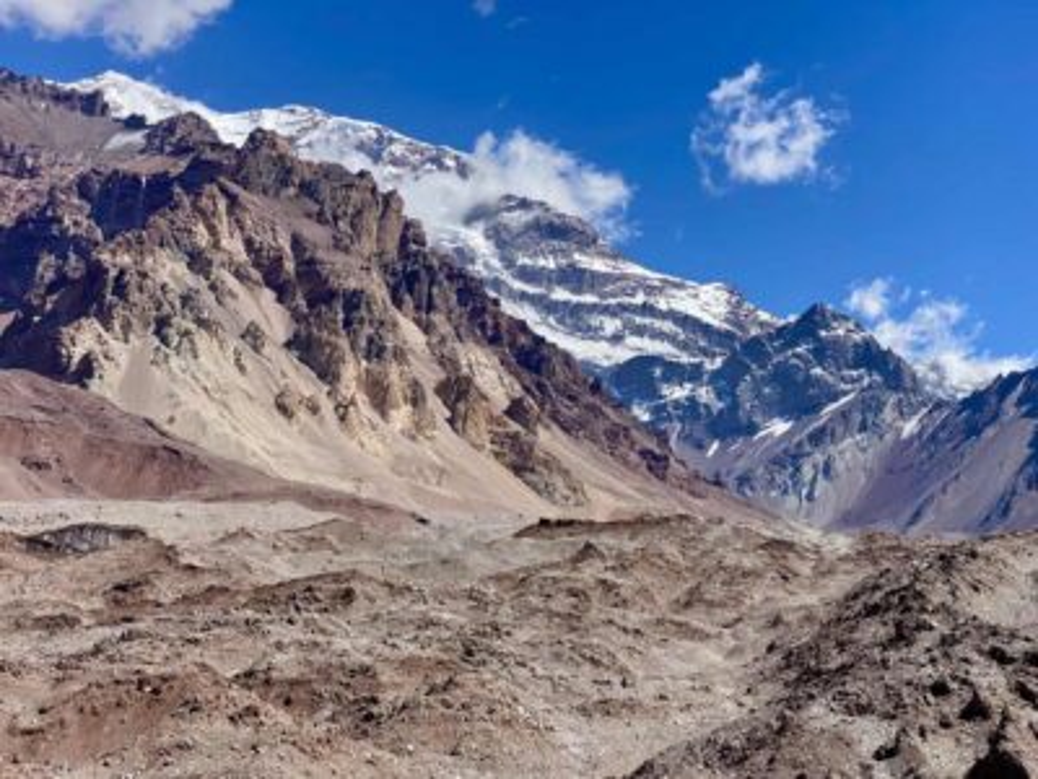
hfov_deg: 36.8
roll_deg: -3.7
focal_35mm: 52
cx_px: 519
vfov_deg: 28.0
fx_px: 1559
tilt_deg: +7.5
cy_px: 390
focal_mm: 6
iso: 20
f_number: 2
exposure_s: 1/1597
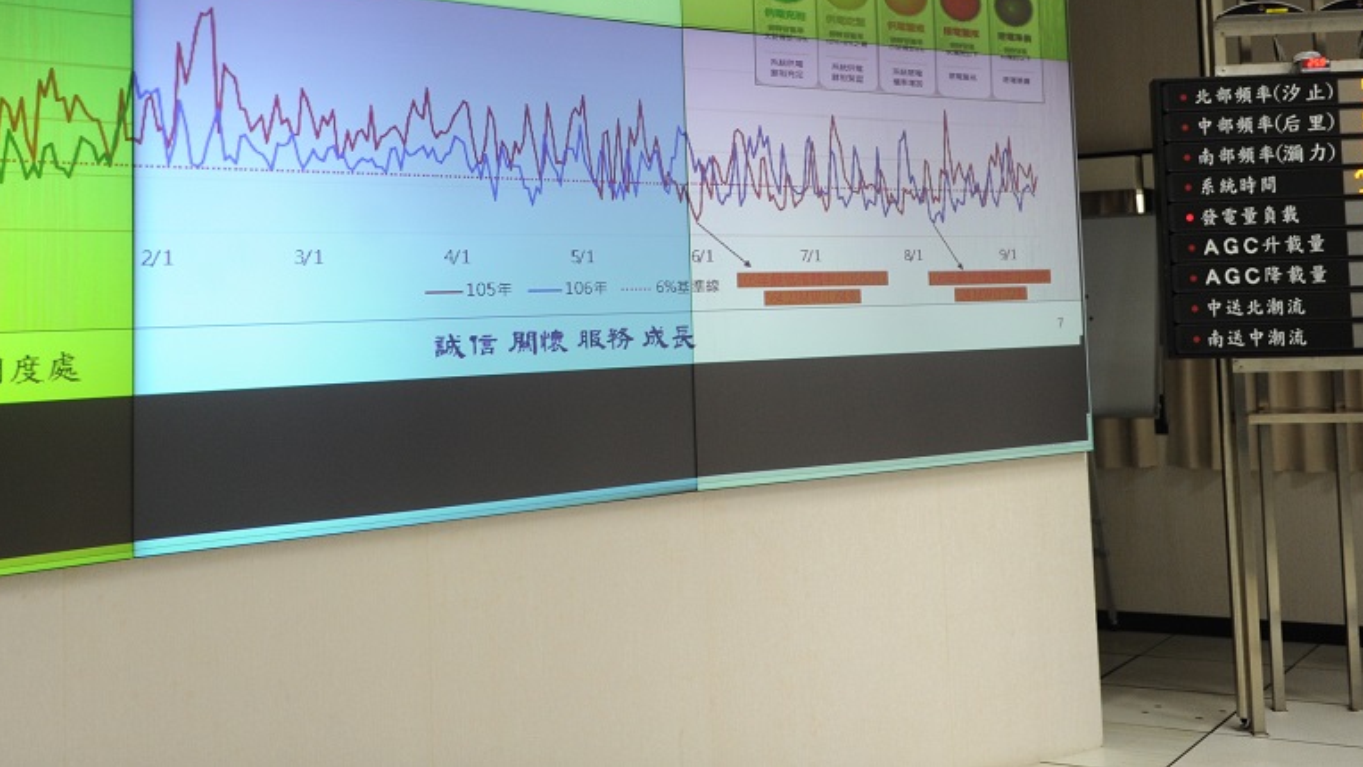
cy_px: 144
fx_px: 1771
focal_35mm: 49
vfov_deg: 24.0
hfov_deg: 42.1
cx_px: 693
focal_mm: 34
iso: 1600
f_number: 3.2
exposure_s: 1/160
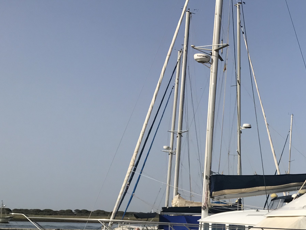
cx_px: 292
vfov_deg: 22.0
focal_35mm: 63
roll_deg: -1.5
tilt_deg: -2.8
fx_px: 557
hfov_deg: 29.1
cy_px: 255
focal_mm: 3.99
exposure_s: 1/4000
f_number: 1.8
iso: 20
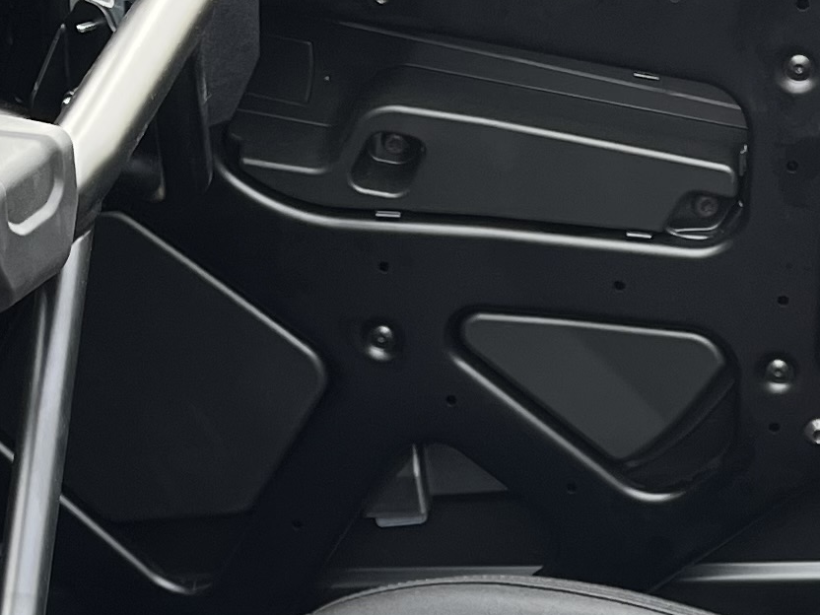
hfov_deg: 15.6
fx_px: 2985
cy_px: 810
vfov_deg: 11.4
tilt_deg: -34.9
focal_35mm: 126
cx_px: 591
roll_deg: +0.2
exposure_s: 1/122
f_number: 1.6
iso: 50
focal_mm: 5.1
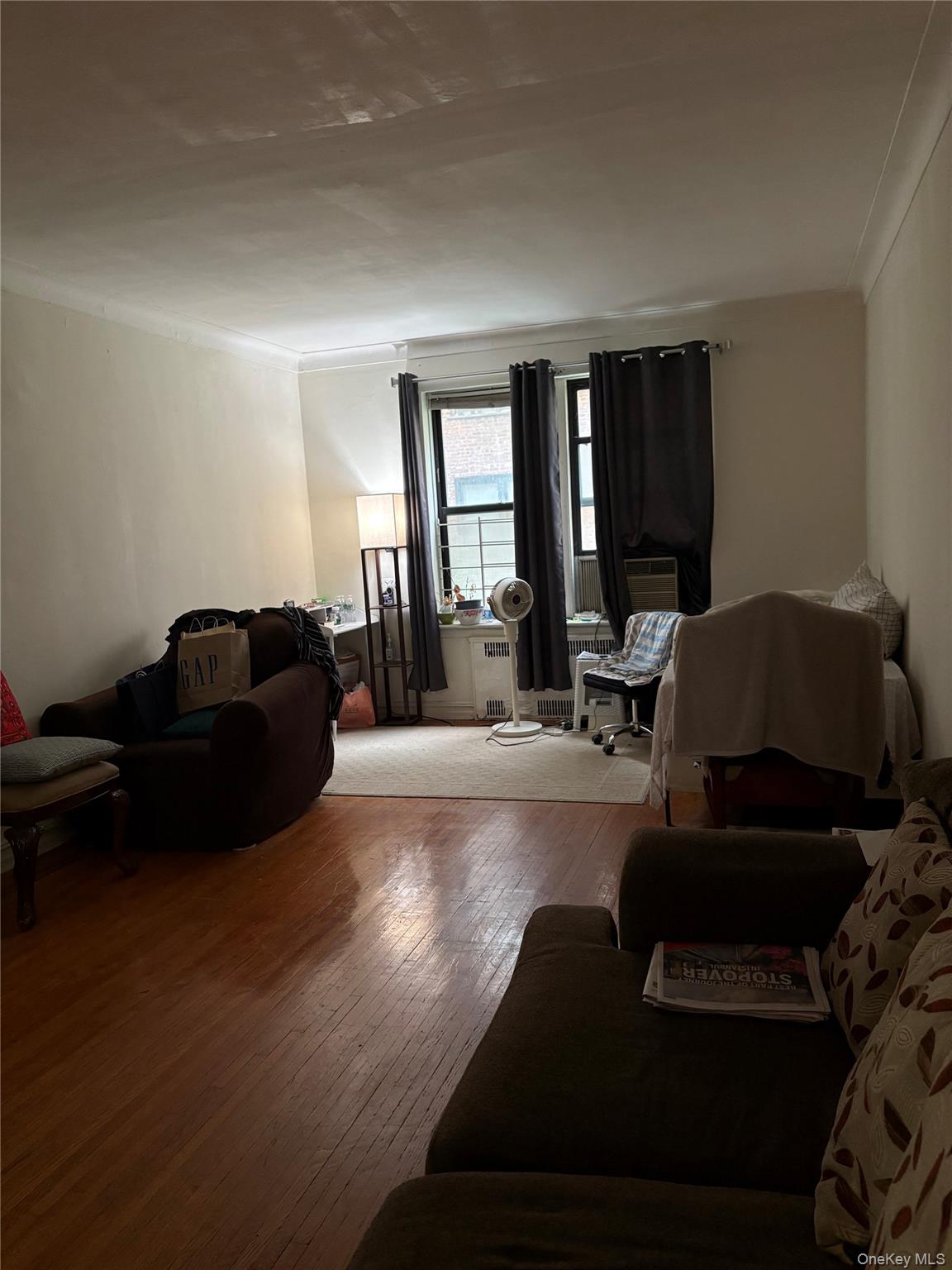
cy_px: 635
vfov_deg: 67.3
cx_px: 476
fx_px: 953
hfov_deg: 53.1
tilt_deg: -5.7
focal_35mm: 26
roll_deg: +2.8
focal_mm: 5.96
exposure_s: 1/60
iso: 160
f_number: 1.6
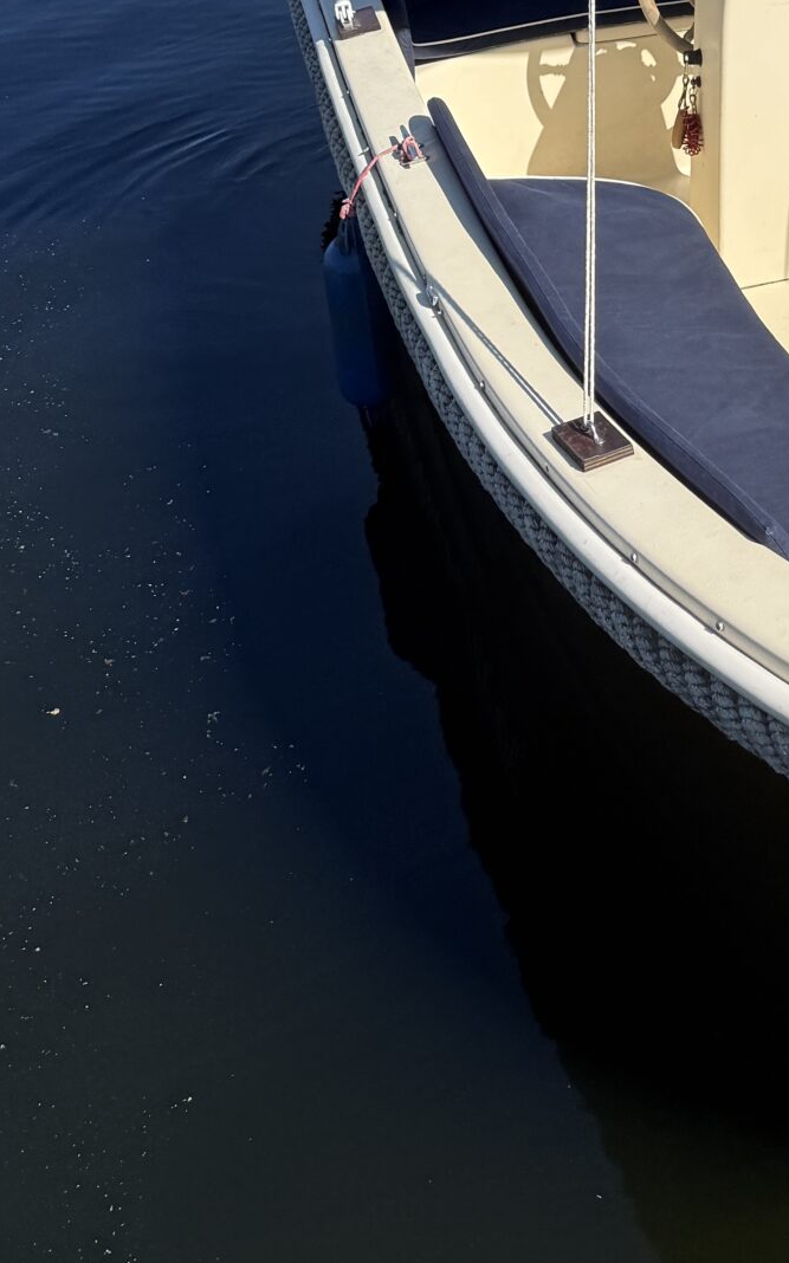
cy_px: 86
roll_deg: +3.0
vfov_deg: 31.6
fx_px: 2100
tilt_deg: -24.8
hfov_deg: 19.7
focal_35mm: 61
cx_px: 1002
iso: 80
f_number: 1.78
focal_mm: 6.76
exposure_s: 1/4673
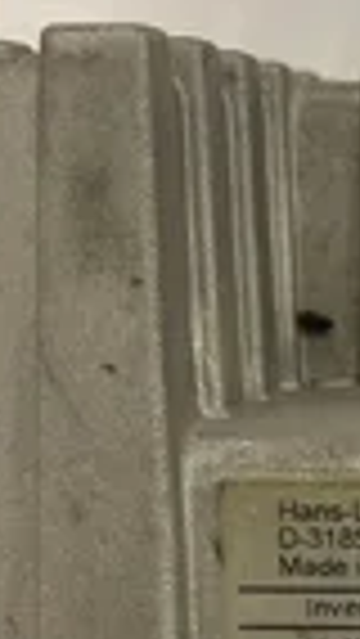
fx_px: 1356
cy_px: 454
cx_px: 662
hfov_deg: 13.5
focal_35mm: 80
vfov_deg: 26.3
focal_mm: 4.2
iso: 200
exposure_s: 1/60
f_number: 1.6
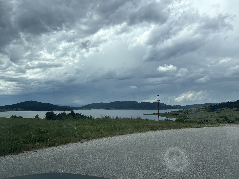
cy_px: 86
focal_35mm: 27
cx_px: 118
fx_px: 186
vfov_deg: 51.3
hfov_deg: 65.3
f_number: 1.6
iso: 50
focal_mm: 5.96
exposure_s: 1/4608
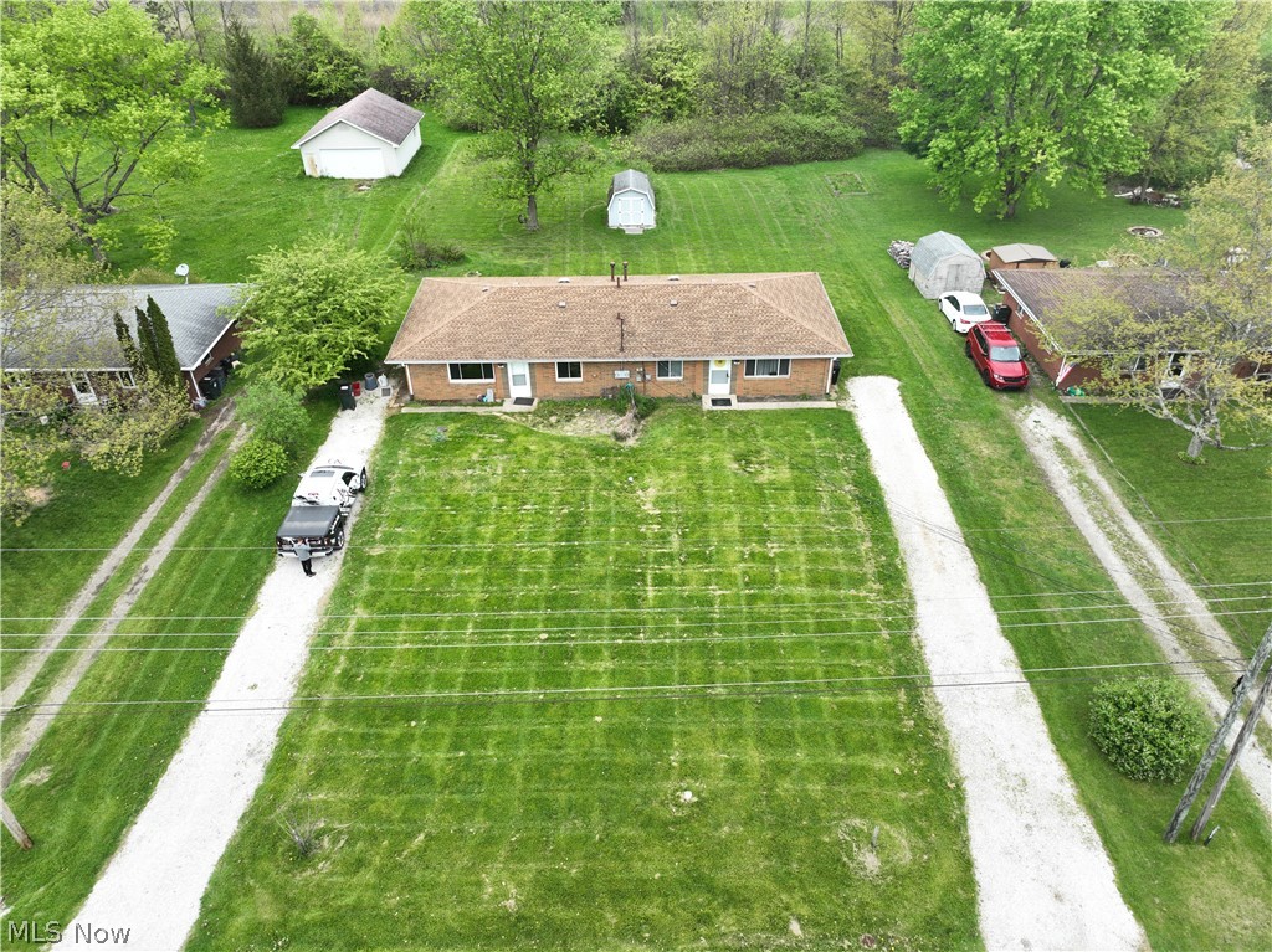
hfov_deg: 71.6
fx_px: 881
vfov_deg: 56.8
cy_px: 476
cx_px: 636
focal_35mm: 24
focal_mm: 12.29
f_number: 2.8
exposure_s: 1/500
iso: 110
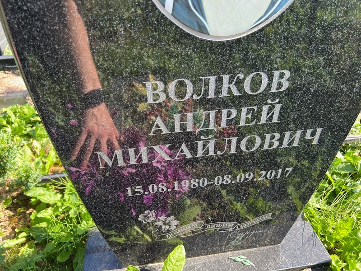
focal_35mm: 26
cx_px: 180
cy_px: 136
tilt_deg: -35.2
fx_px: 271
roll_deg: +2.1
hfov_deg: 67.3
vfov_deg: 53.1
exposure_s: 1/380
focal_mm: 5.7
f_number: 1.5
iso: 50
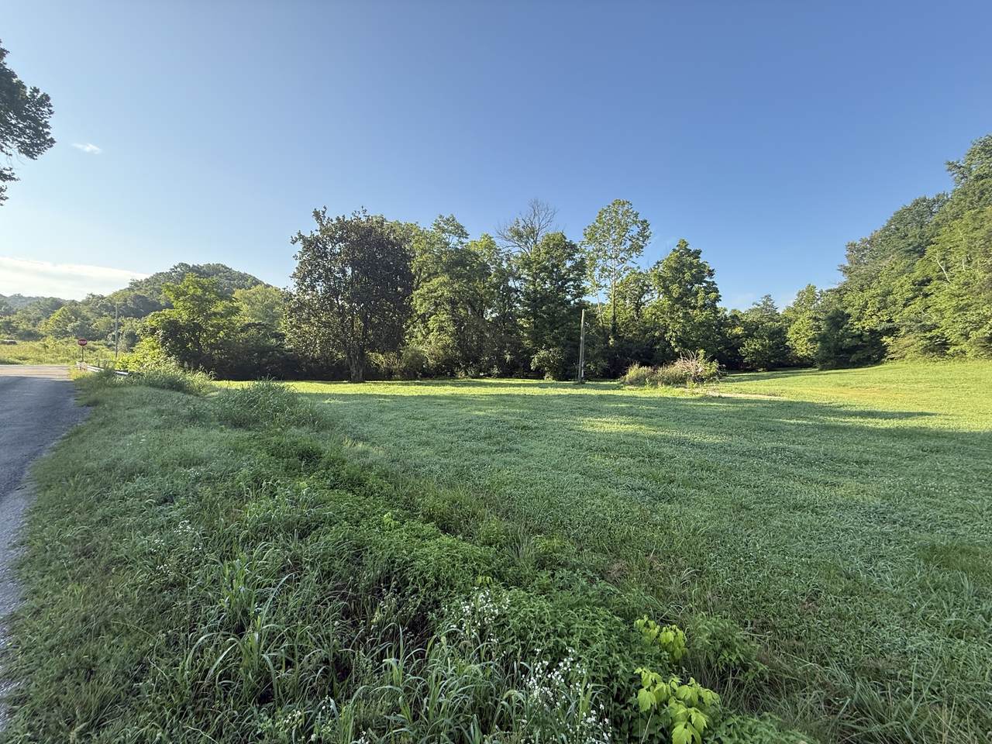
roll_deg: -1.4
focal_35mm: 14
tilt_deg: -1.3
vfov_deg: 85.7
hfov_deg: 102.1
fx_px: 401
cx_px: 496
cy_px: 372
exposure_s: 1/545
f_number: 2.2
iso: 64
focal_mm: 2.22
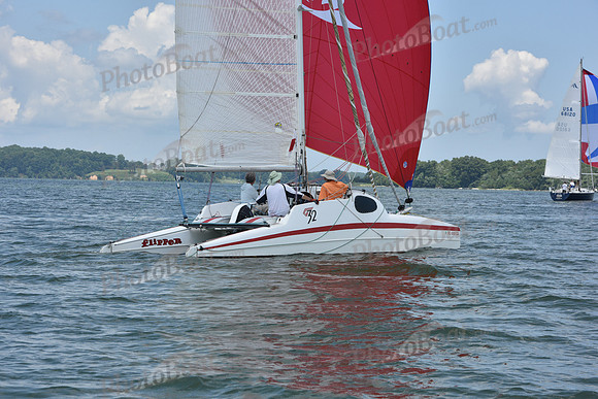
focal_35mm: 98
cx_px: 299
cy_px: 200
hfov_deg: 20.8
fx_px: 1628
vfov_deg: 14.0
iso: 320
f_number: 9
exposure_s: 1/1000
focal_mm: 98
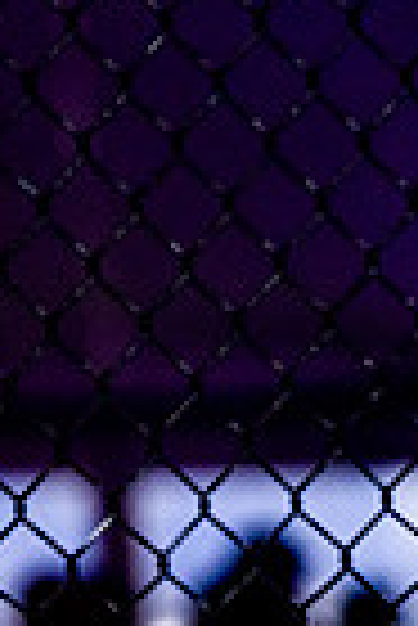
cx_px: 710
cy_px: 534
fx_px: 10232
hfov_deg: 2.3
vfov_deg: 3.5
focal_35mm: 589
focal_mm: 141
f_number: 2.8
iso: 4000
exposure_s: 1/1250
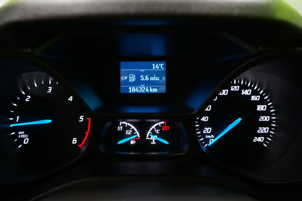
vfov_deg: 37.8
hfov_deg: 54.4
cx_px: 140
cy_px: 89
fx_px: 294
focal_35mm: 35
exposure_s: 1/13
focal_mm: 28
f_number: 4.5
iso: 800
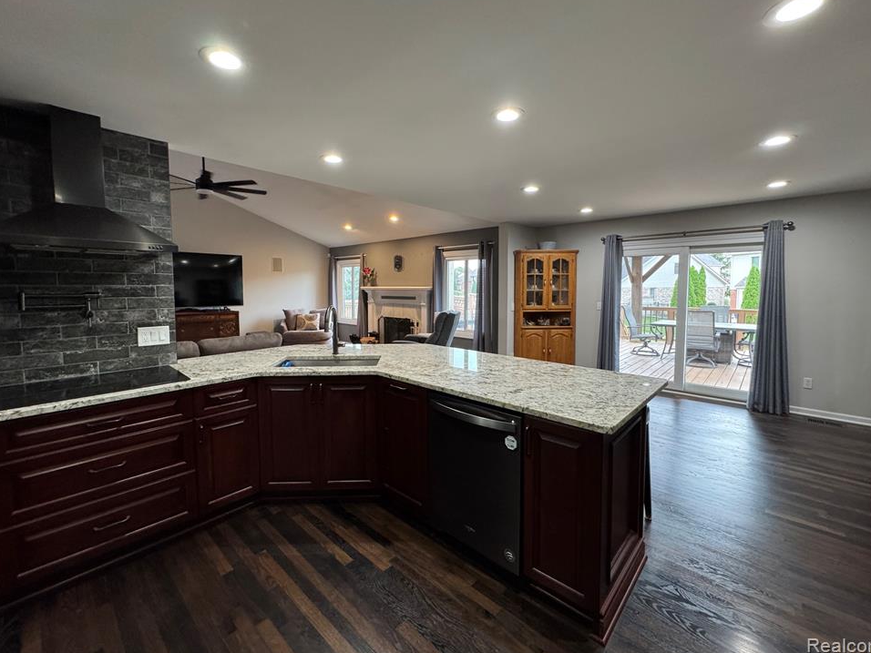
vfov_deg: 81.7
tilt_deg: -4.2
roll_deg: -0.2
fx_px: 377
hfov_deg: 98.2
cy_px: 311
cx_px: 433
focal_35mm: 15
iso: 320
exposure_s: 1/60
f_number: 2.2
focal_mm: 2.22
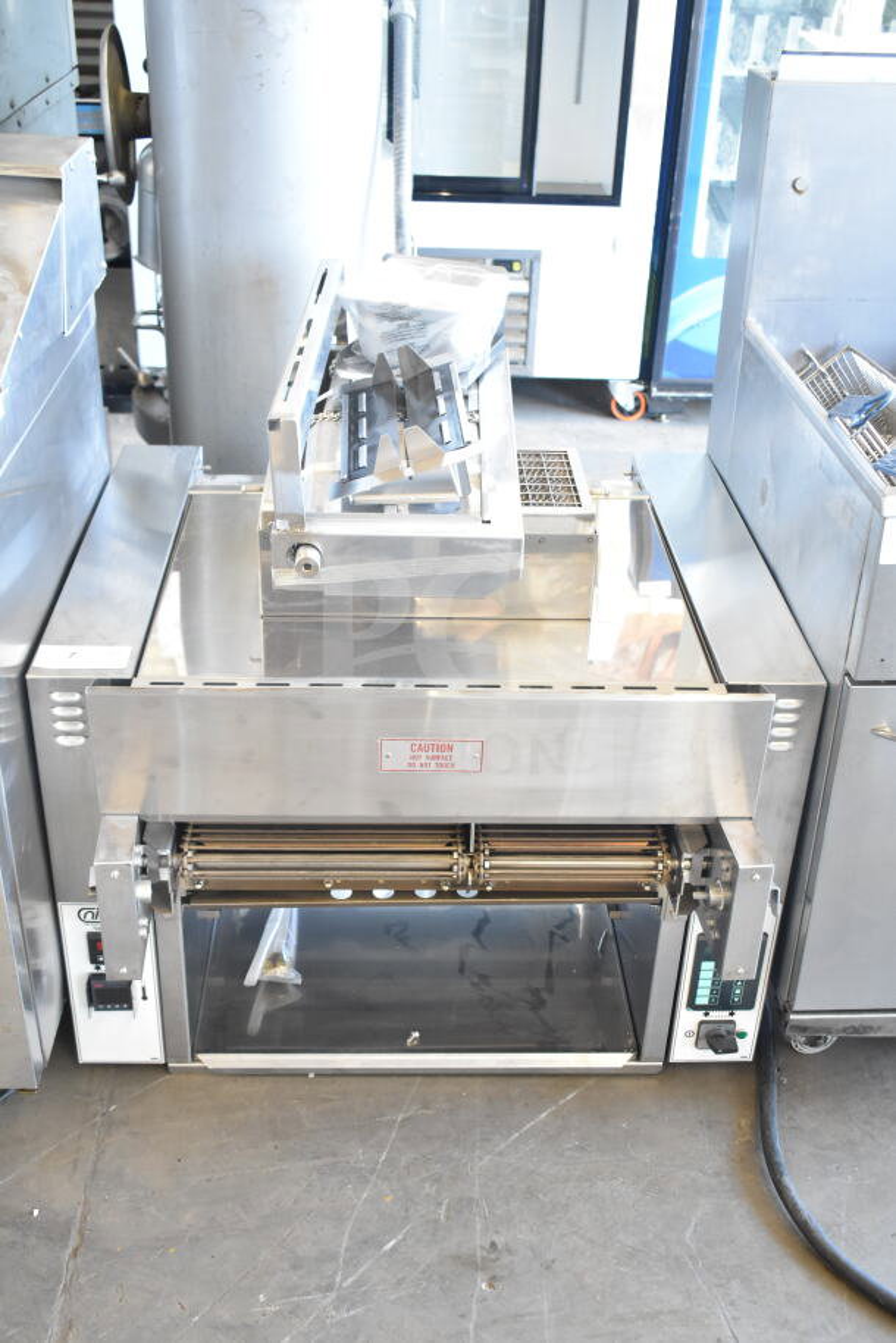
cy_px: 672
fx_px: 1399
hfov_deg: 35.5
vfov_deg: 51.3
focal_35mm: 38
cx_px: 448
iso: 1600
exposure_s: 1/50
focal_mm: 25
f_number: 4
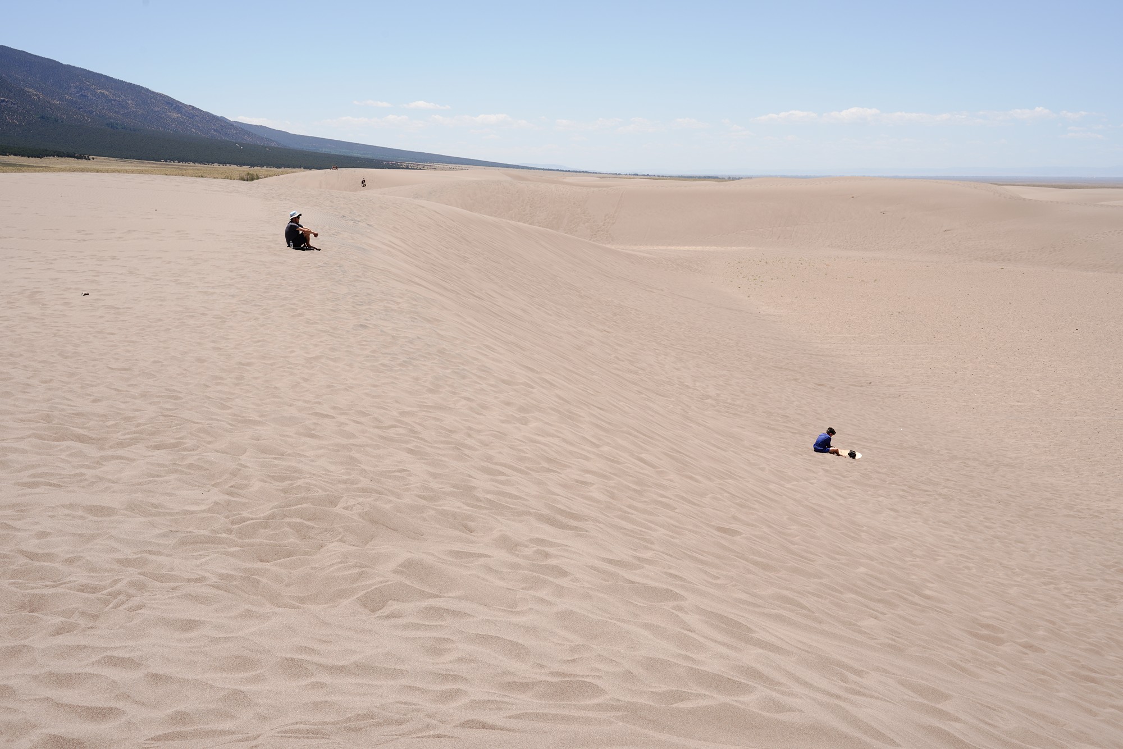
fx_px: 1279
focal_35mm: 41
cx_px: 562
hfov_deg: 47.4
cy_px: 374
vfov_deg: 32.6
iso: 80
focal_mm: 41
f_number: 13
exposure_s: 1/160
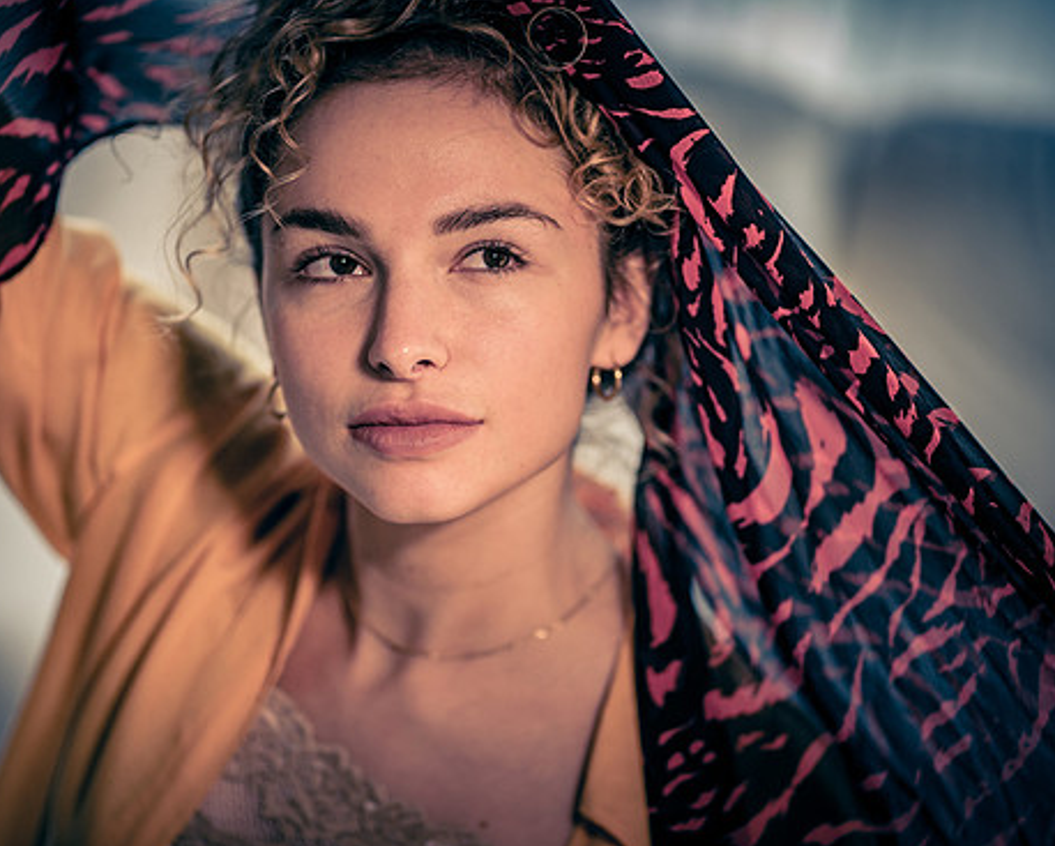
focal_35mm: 101
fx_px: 3156
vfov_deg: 15.3
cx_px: 470
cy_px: 418
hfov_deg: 19.0
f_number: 1.8
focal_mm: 85
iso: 640
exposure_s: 1/200
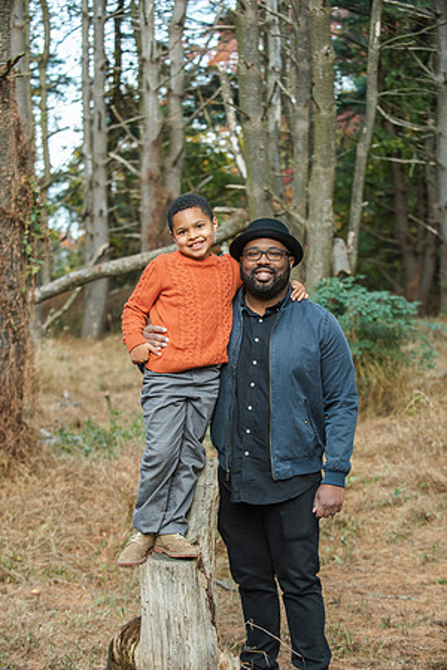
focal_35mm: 70
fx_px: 1304
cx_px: 224
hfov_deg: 19.5
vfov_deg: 28.8
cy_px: 335
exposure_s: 1/640
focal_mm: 70
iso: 2000
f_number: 4
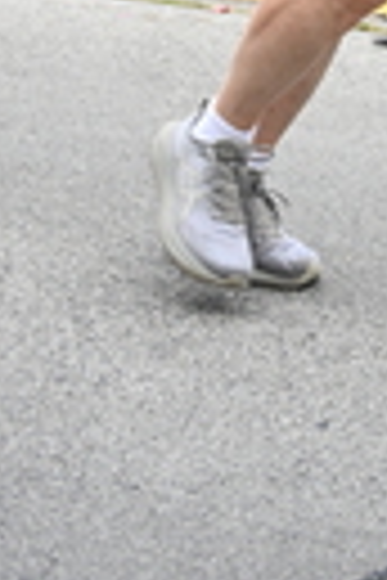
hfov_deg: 9.0
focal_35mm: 153
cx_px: 160
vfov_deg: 11.8
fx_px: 2467
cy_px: -638
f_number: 4
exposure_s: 1/800
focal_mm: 36
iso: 1600
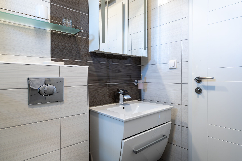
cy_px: 80
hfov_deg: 78.6
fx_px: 148
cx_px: 121
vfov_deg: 57.2
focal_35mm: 22
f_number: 7.1
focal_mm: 22
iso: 100
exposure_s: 1/2.5
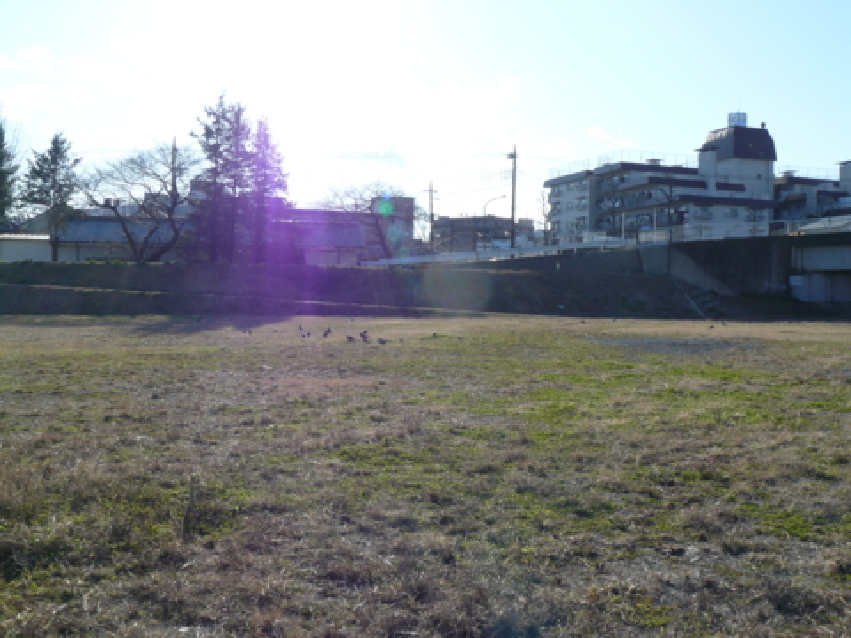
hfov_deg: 51.4
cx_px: 426
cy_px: 319
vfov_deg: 39.7
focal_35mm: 36
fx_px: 885
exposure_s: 1/320
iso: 100
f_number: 5.6
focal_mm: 6
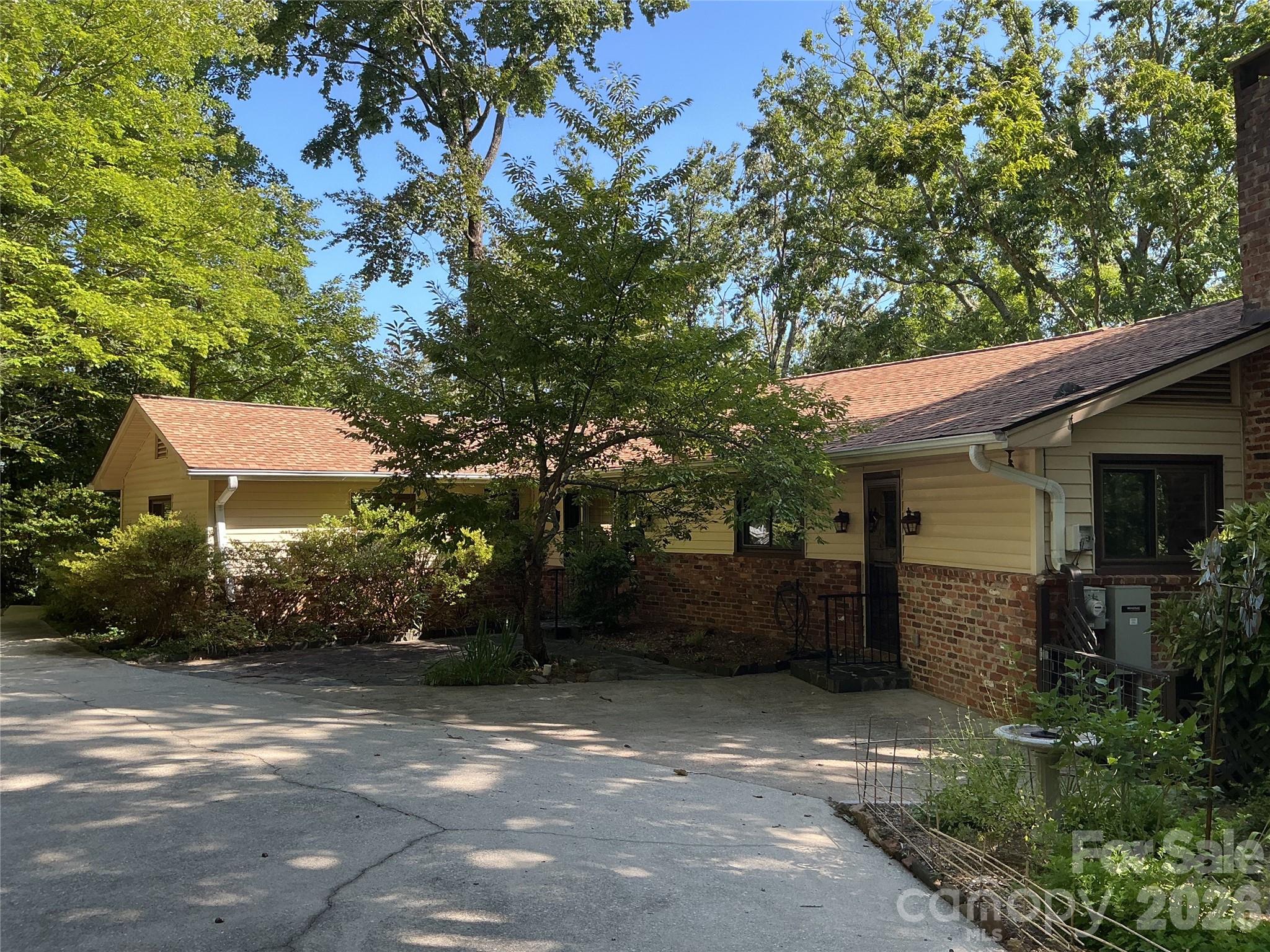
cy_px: 476
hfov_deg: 61.7
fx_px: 1064
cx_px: 635
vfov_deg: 48.2
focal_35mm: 29
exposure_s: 1/287
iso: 25
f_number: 1.8
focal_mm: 3
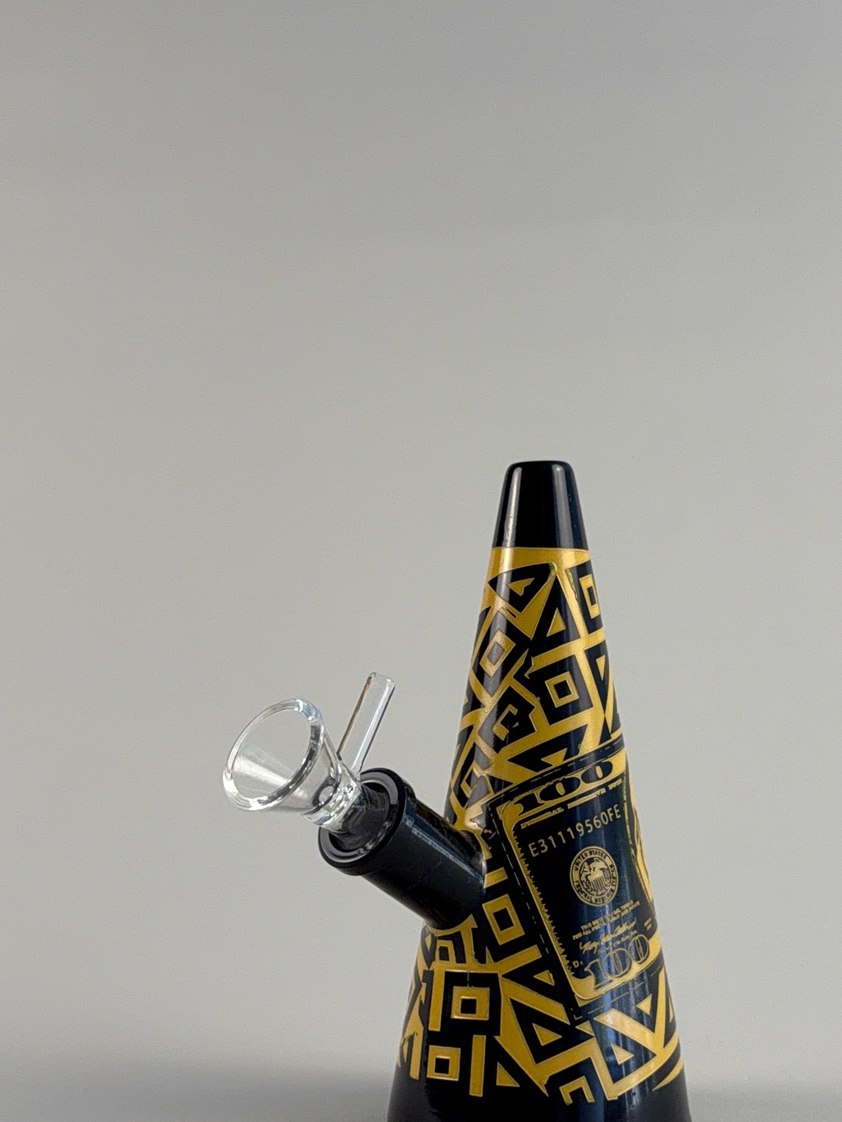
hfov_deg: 26.9
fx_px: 1752
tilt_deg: -1.2
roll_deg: -0.9
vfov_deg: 35.5
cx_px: 522
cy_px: 655
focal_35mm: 54
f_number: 1.78
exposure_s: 1/420
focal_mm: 6.76
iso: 50
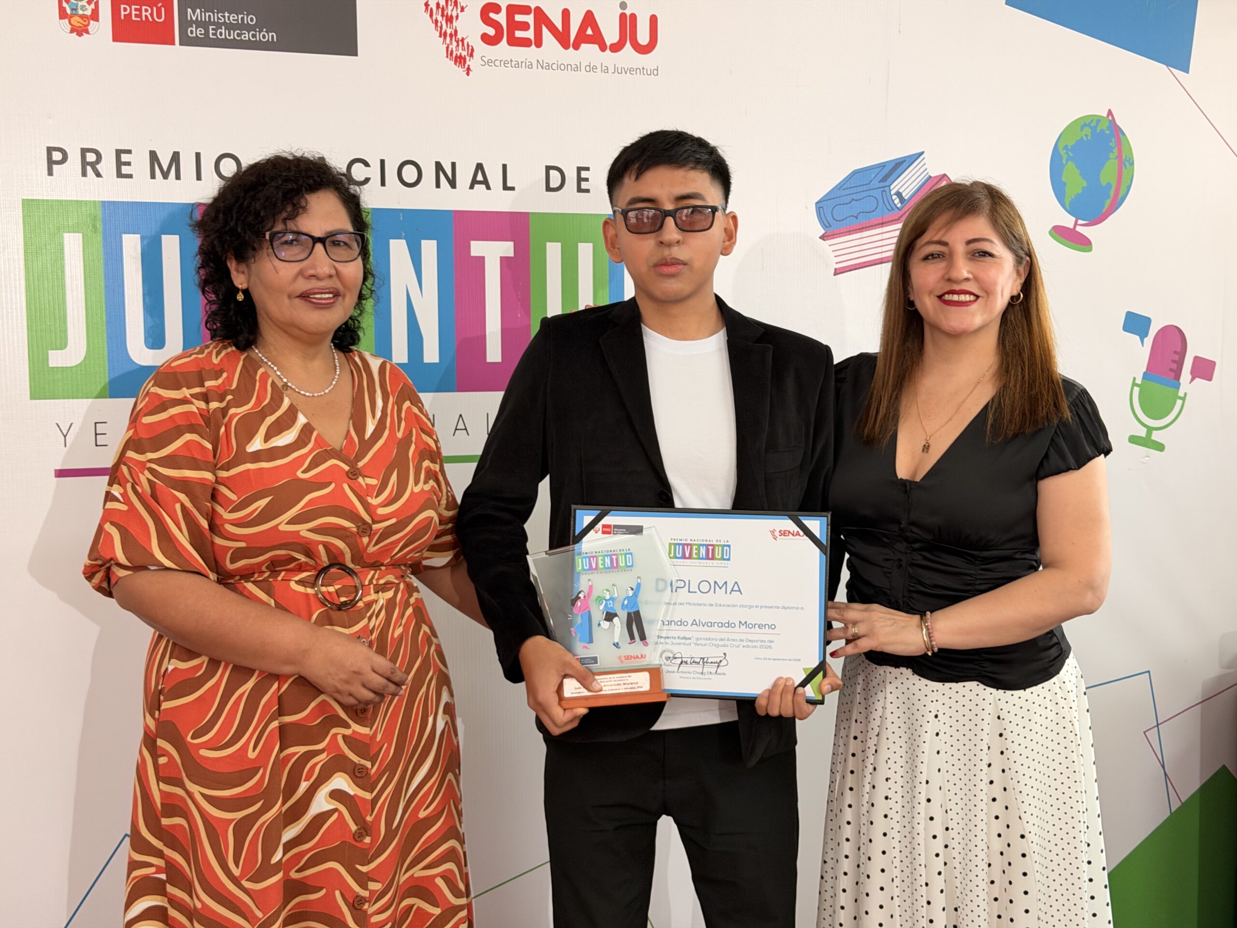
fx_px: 1715
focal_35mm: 48
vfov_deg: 30.3
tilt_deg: -4.9
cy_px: 464
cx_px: 618
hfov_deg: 39.7
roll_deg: +1.2
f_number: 1.78
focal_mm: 6.76
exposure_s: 1/60
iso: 160
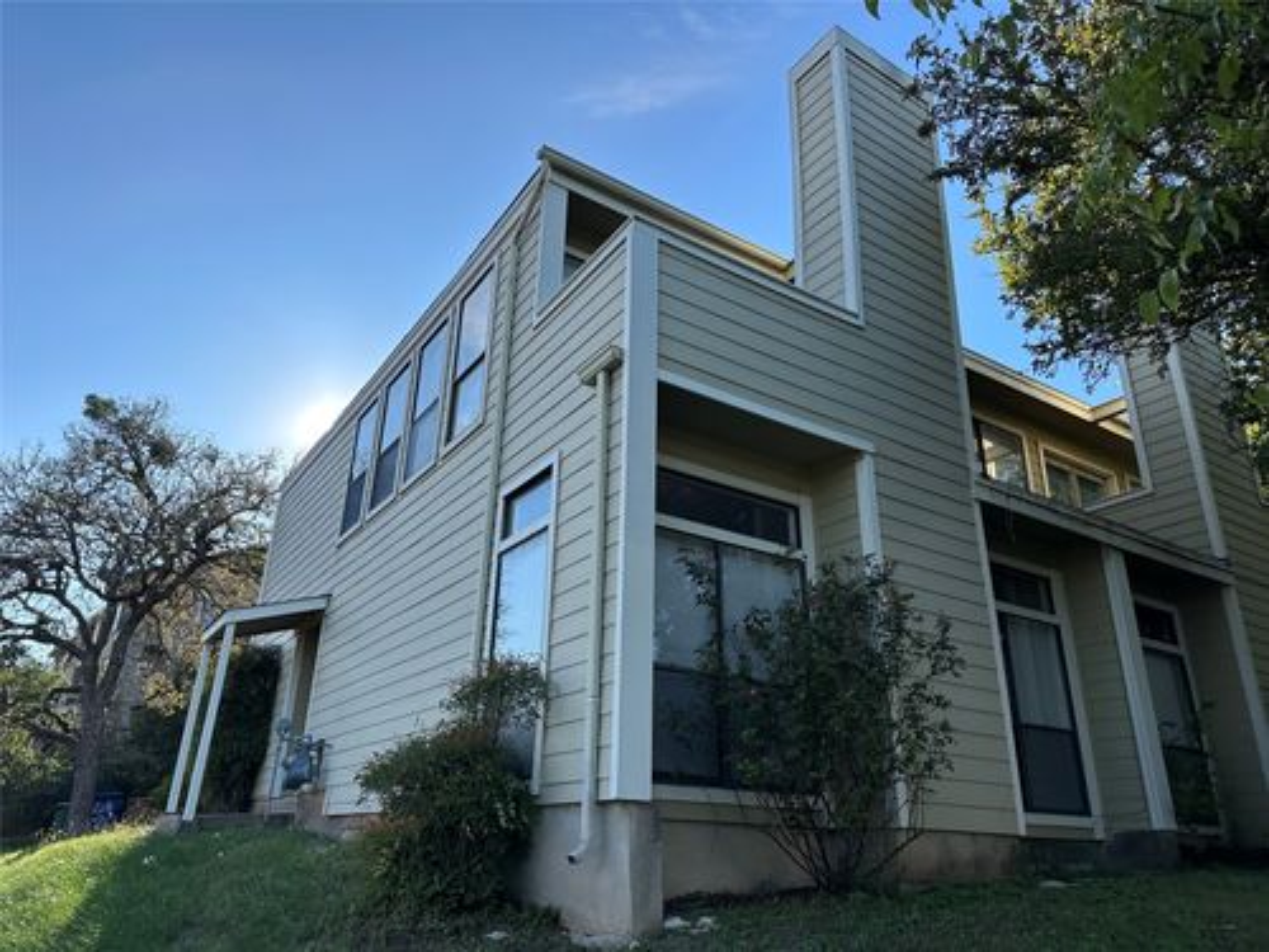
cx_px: 634
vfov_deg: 56.8
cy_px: 476
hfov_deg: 71.6
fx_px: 880
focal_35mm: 24
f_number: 1.78
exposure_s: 1/3058
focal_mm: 6.86
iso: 80
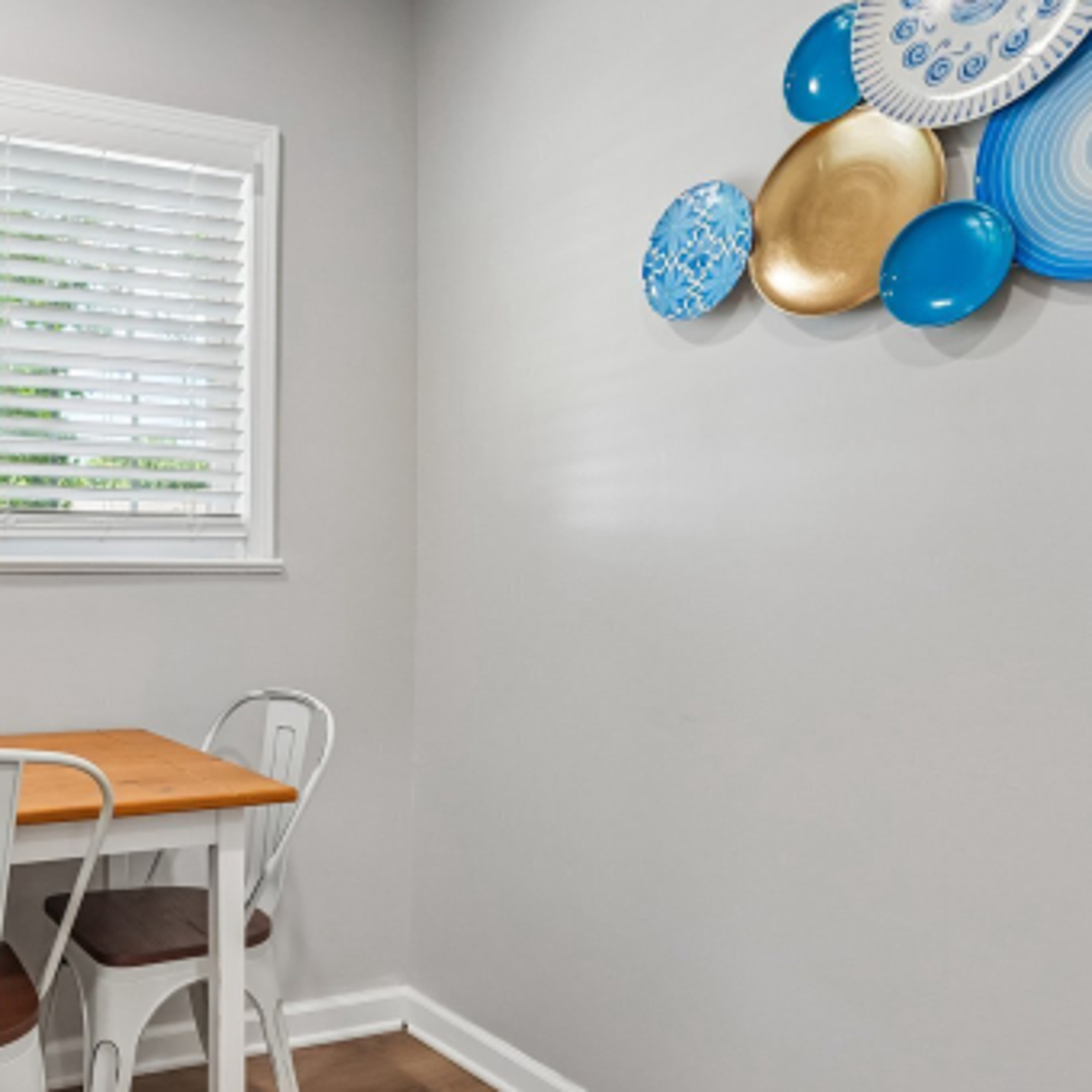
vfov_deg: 54.0
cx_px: 177
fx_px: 1071
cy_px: 578
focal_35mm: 30
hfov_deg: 49.9
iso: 640
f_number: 8
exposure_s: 1/30
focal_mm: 16
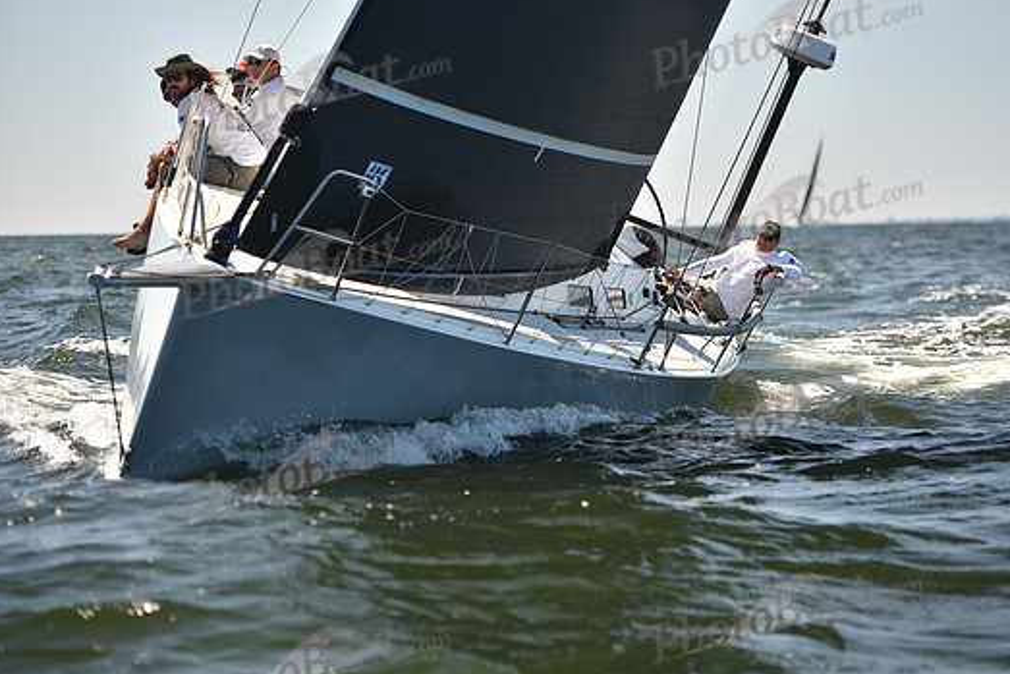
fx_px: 3732
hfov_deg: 15.4
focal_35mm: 133
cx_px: 552
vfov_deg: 10.3
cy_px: 343
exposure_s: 1/1000
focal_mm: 120
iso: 250
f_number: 2.8
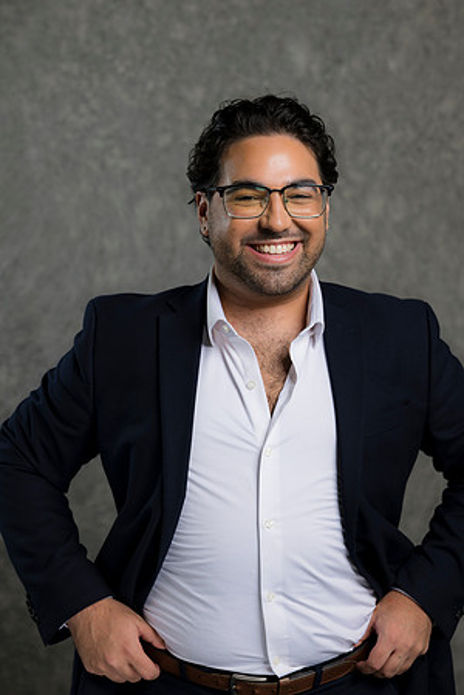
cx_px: 232
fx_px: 1643
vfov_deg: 23.9
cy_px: 348
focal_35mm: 85
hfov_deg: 16.1
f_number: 5
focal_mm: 85
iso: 125
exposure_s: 1/200
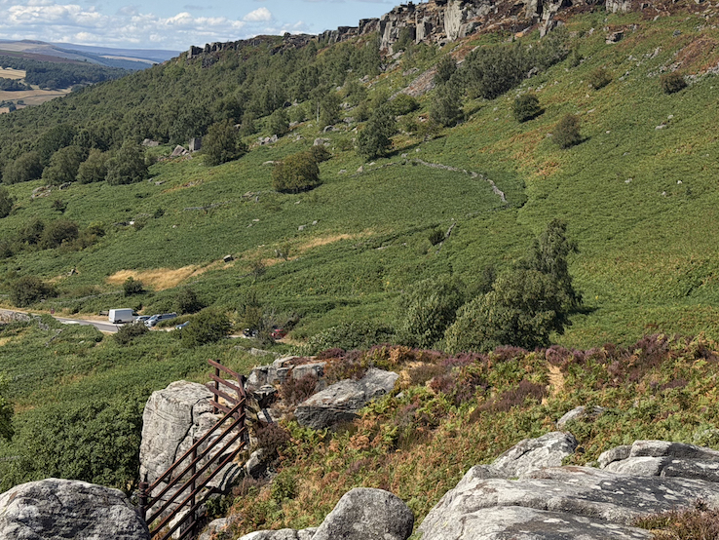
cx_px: 452
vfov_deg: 18.8
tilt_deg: -4.2
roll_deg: -3.4
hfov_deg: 24.9
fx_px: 1621
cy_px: 156
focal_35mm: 78
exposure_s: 1/5208
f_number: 1.78
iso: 64
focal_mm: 6.76
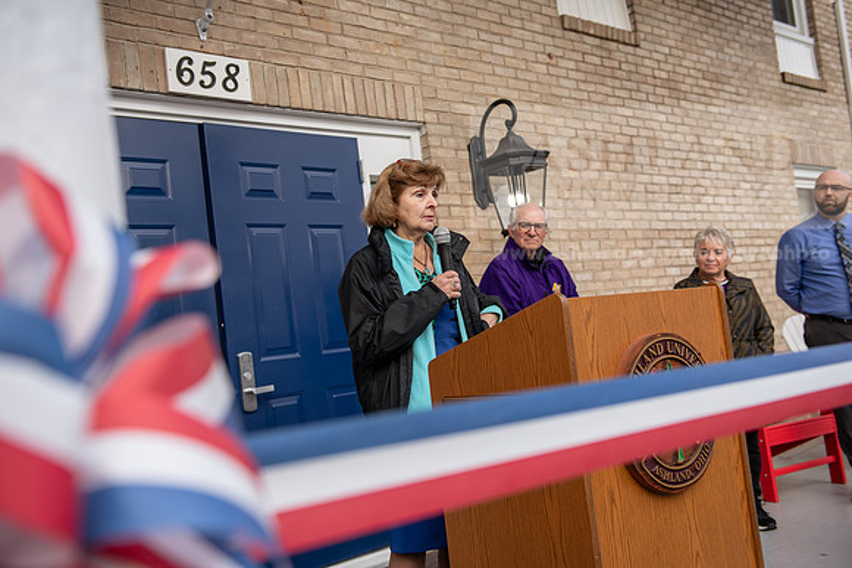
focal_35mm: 38
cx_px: 426
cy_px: 284
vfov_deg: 35.1
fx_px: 900
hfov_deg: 50.7
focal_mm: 38
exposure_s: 1/320
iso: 160
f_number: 3.5
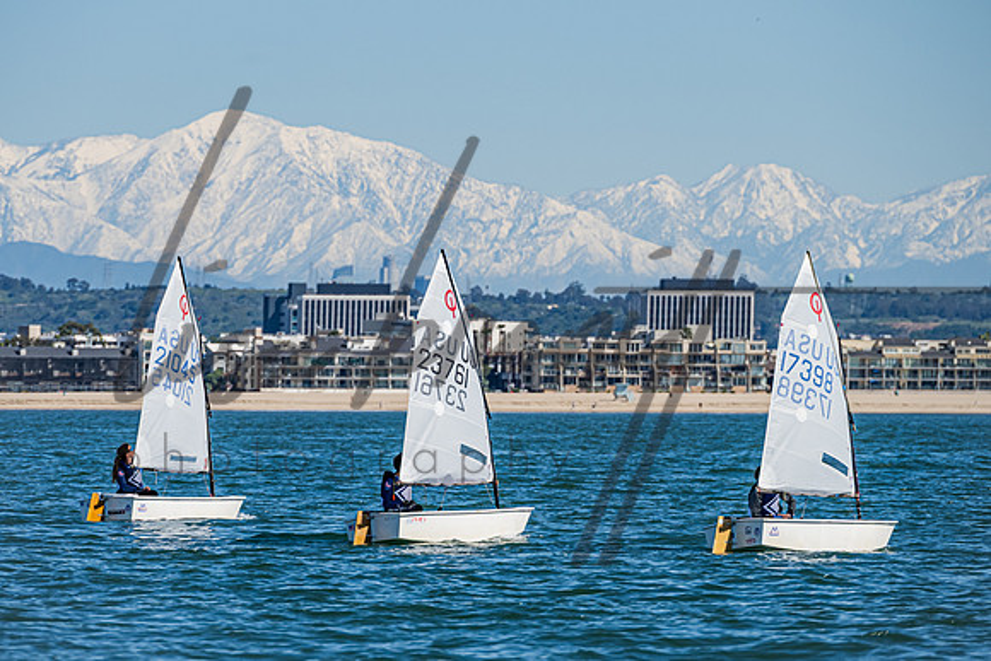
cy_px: 296
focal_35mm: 343
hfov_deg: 6.0
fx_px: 9431
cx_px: 446
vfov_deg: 4.0
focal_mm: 260
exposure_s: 1/1600
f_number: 8
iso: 320
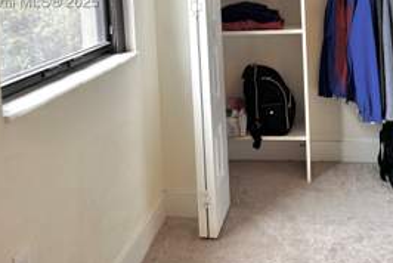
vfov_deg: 28.2
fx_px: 492
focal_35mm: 45
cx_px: 229
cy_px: 4
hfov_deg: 43.4
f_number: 1.78
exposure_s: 1/120
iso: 200
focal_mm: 6.76
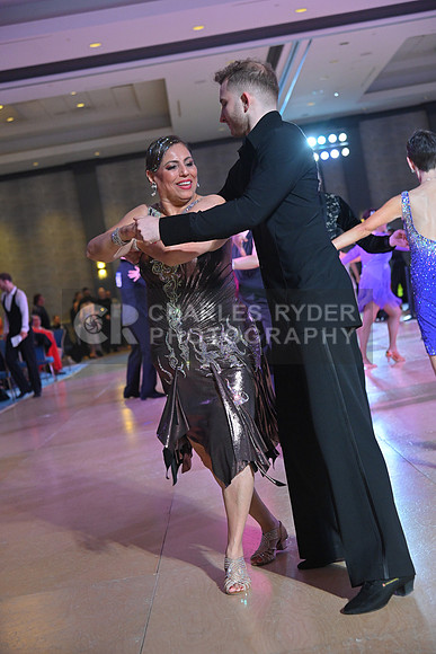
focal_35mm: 62
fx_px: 1126
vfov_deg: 32.4
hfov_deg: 21.9
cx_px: 218
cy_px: 327
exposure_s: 1/320
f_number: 5
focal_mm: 62
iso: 2800
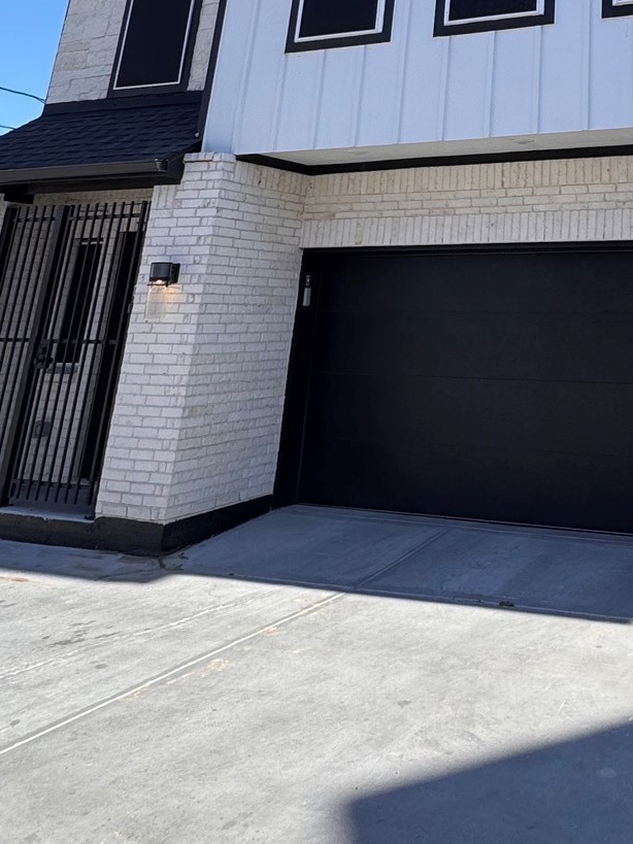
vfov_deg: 45.7
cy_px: 30
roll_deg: +0.4
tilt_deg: +18.6
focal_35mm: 35
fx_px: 854
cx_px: 629
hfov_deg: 36.7
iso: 50
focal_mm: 2.22
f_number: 2.2
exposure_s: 1/675
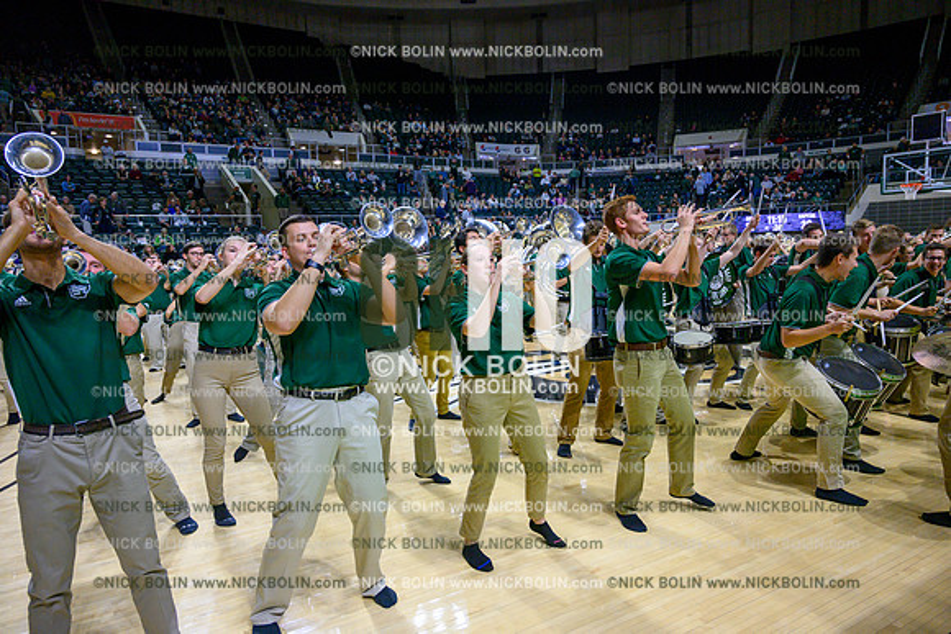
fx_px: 634
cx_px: 476
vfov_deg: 53.2
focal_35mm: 24
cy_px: 317
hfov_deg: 73.7
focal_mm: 24
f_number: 4.5
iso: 3200
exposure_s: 1/800
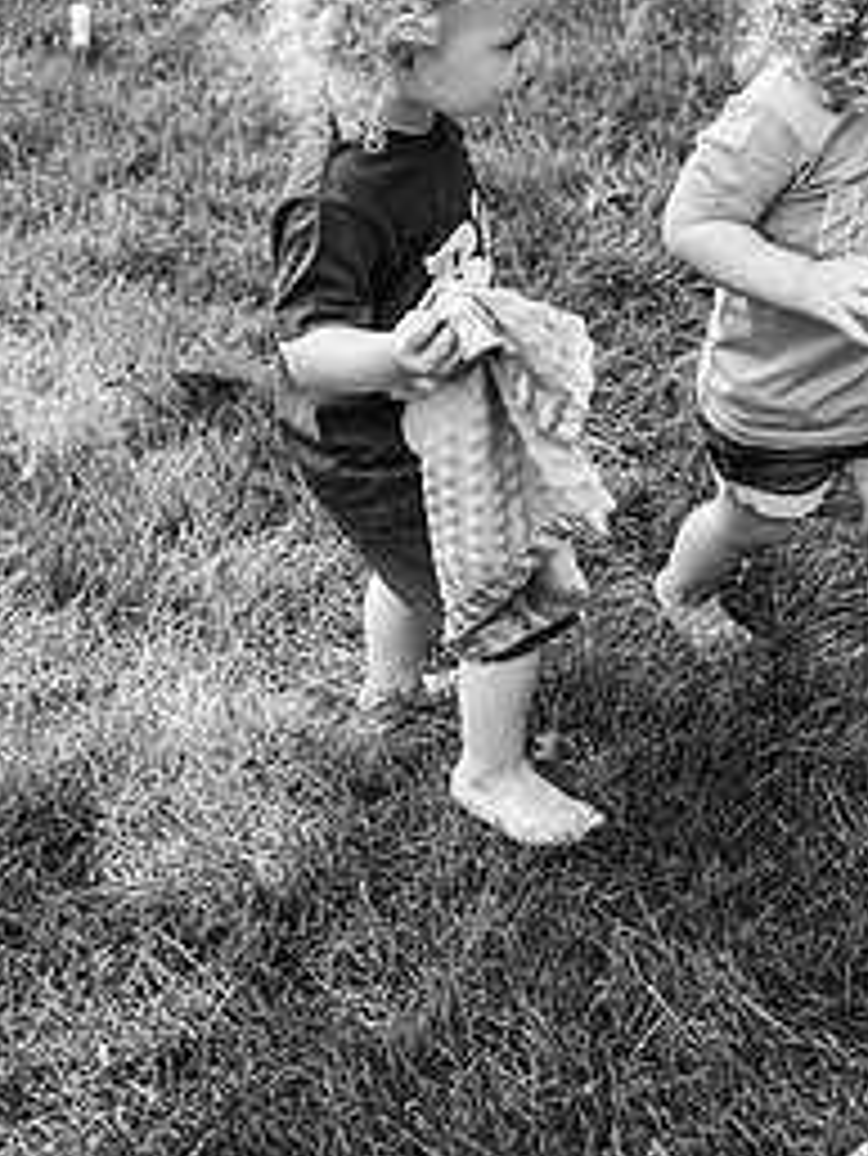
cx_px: 616
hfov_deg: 27.8
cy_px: 304
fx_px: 1737
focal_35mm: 52
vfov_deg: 36.0
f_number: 2.8
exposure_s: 1/640
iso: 320
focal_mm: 24
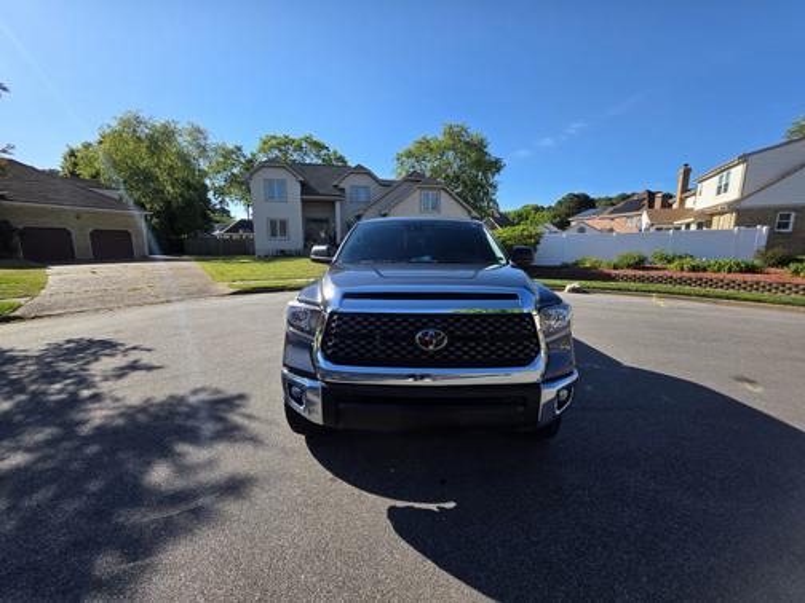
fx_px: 302
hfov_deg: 106.2
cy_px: 302
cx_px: 402
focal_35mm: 13
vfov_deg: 89.9
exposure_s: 1/1667
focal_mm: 2.2
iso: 40
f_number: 1.9
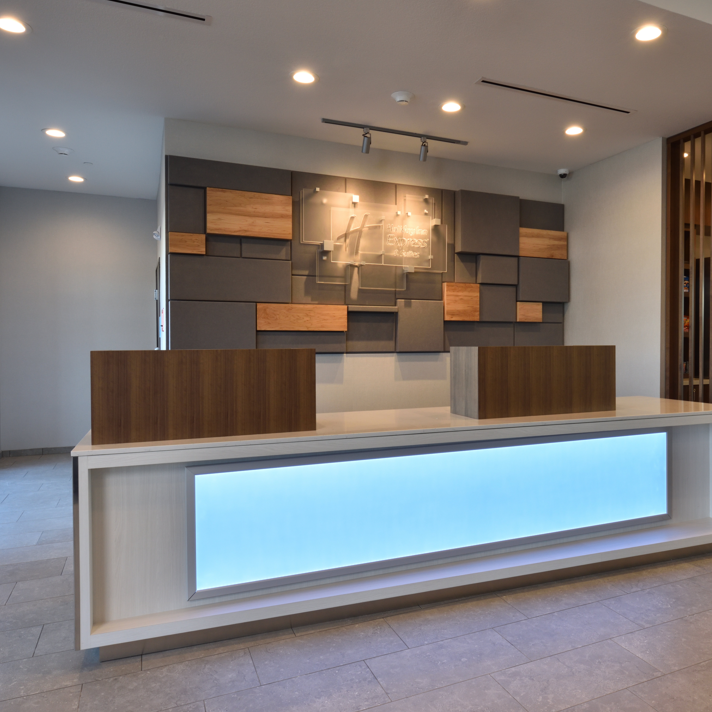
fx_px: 582
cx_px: 418
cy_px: 347
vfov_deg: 62.9
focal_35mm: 25
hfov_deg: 62.5
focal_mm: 19
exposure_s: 1/5
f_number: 18
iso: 400
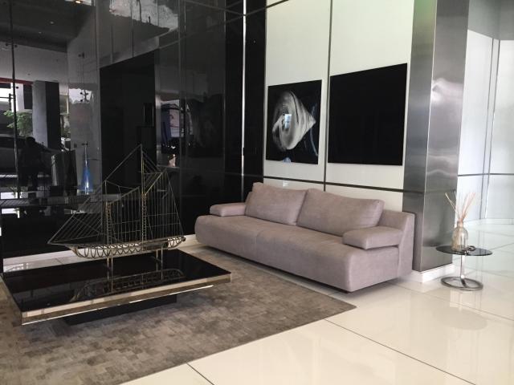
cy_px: 192
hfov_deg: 61.7
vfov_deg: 48.2
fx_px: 431
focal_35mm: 29
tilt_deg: -7.3
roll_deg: -1.2
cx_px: 257
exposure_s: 1/20
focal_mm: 4.15
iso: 250
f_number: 2.2
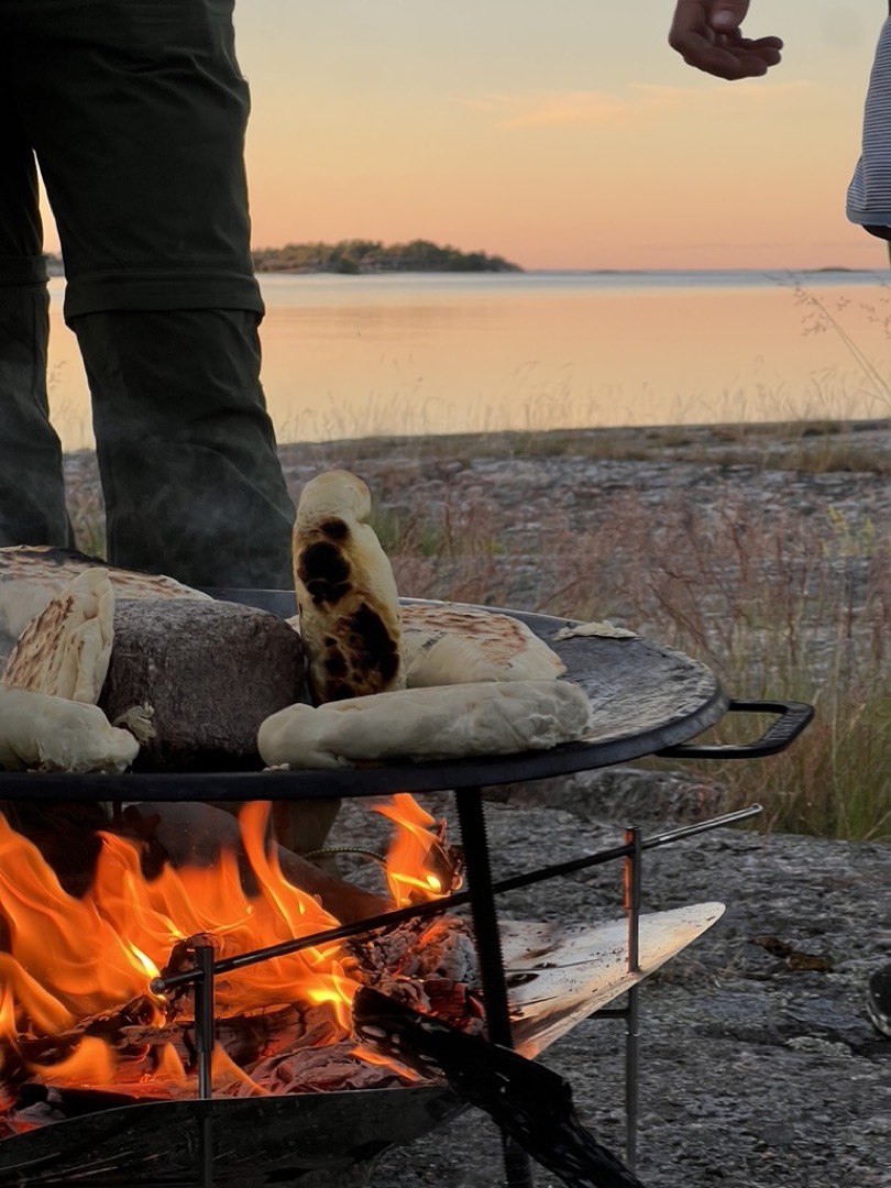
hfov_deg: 19.1
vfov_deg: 25.3
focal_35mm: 77
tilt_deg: -6.6
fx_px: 2643
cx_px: 446
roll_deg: +0.7
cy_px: 594
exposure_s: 1/99
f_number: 2.8
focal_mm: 9
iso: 50
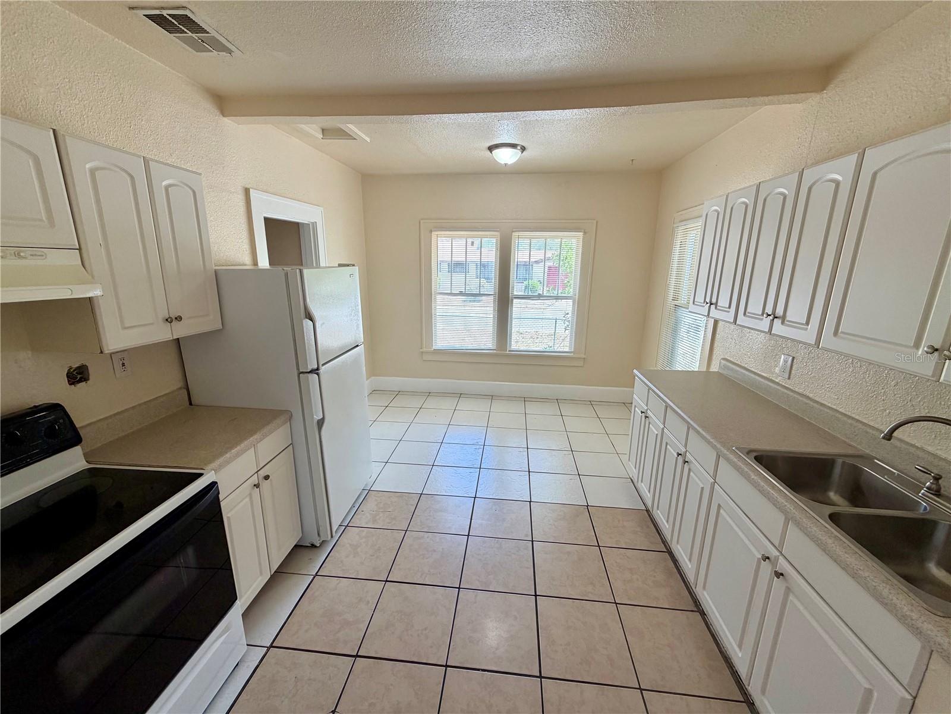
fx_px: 385
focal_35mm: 14
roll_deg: -0.3
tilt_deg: -14.2
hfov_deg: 102.1
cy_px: 357
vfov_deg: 85.7
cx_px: 476
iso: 100
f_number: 2.2
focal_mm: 2.22
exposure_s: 1/120
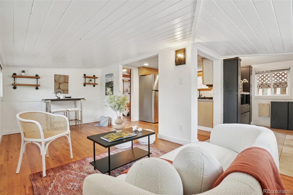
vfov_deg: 72.0
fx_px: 134
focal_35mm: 16
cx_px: 146
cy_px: 98
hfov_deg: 95.0
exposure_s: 1/15
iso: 500
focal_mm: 11
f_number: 8
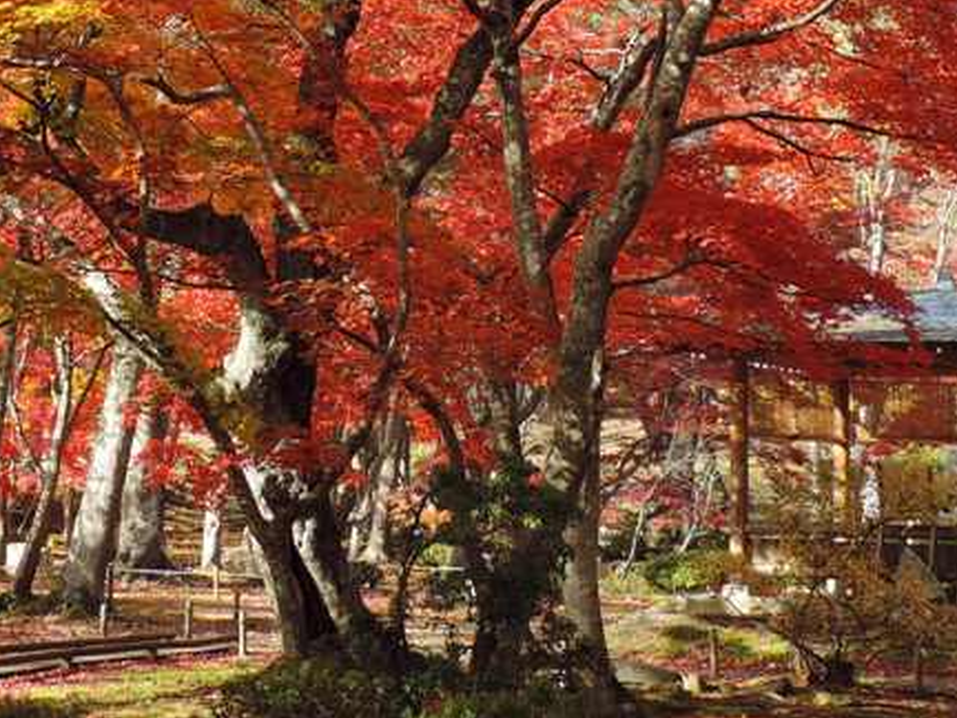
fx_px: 2820
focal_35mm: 102
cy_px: -58
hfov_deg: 19.1
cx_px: 228
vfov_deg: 14.2
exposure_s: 1/160
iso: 80
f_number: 3.4
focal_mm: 7.6
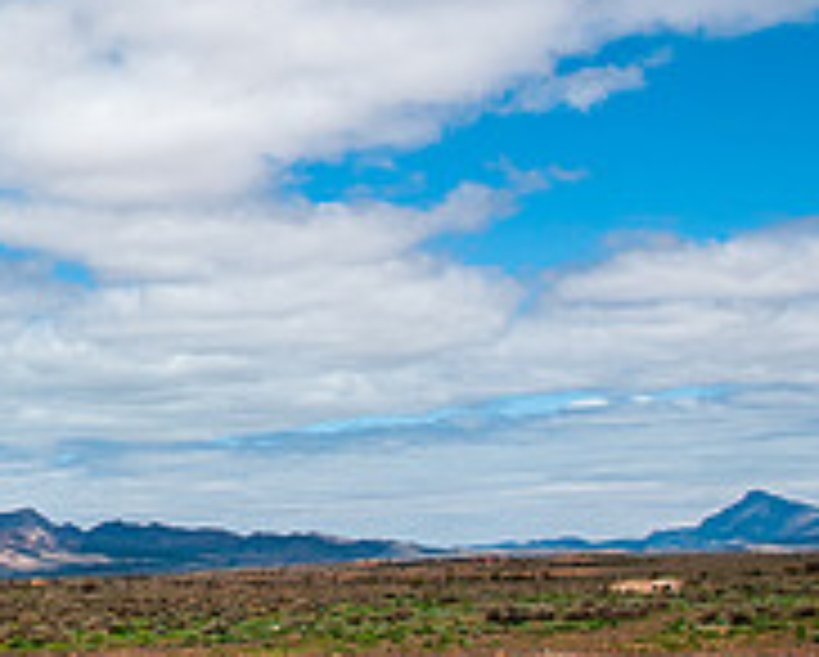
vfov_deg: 20.2
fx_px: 1820
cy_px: 99
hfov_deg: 22.9
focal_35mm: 75
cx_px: -209
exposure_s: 1/1250
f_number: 6.3
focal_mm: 16
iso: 200
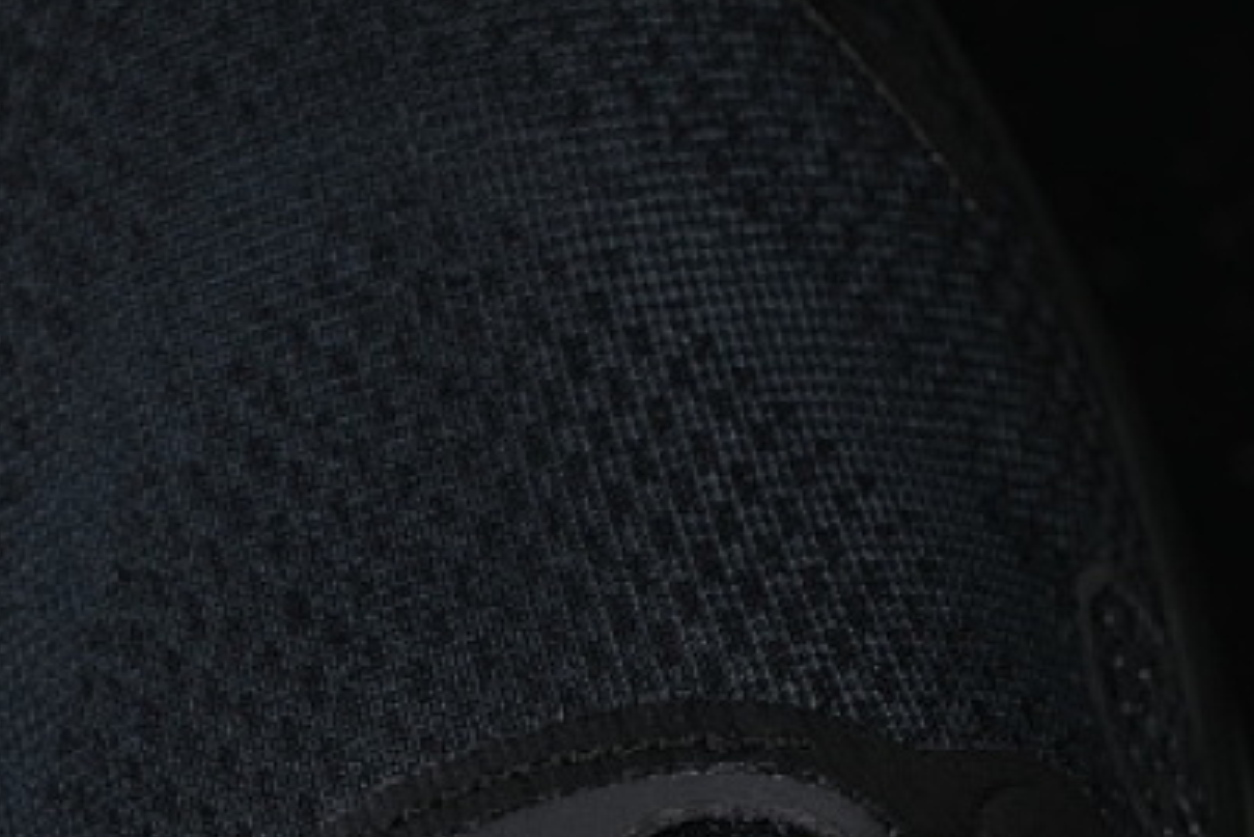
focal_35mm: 201
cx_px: 479
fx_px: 7004
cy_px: 685
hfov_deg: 10.2
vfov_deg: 6.8
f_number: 6.3
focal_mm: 50
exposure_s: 1/50
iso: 160
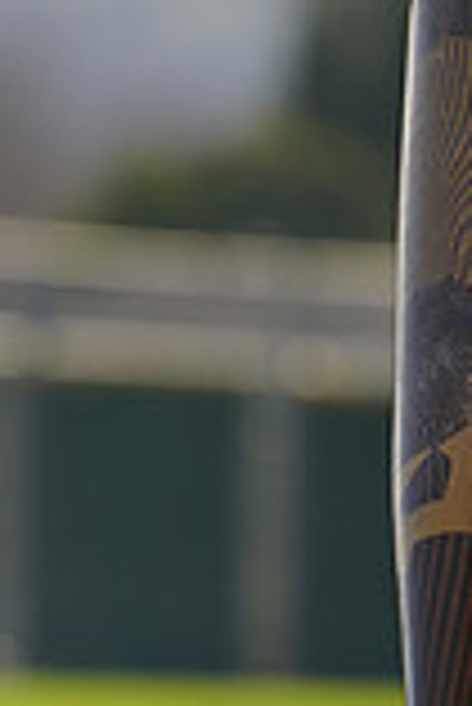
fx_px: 17012
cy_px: 931
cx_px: 780
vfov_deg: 2.4
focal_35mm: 867
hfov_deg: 1.6
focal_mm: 235
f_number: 9
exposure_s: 1/250
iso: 100
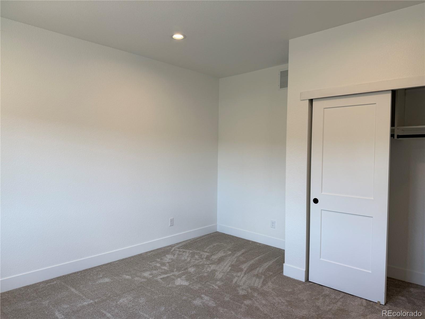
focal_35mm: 24
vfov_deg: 56.8
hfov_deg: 71.6
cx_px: 212
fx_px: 295
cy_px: 160
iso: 64
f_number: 1.78
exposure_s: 1/225
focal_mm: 6.76
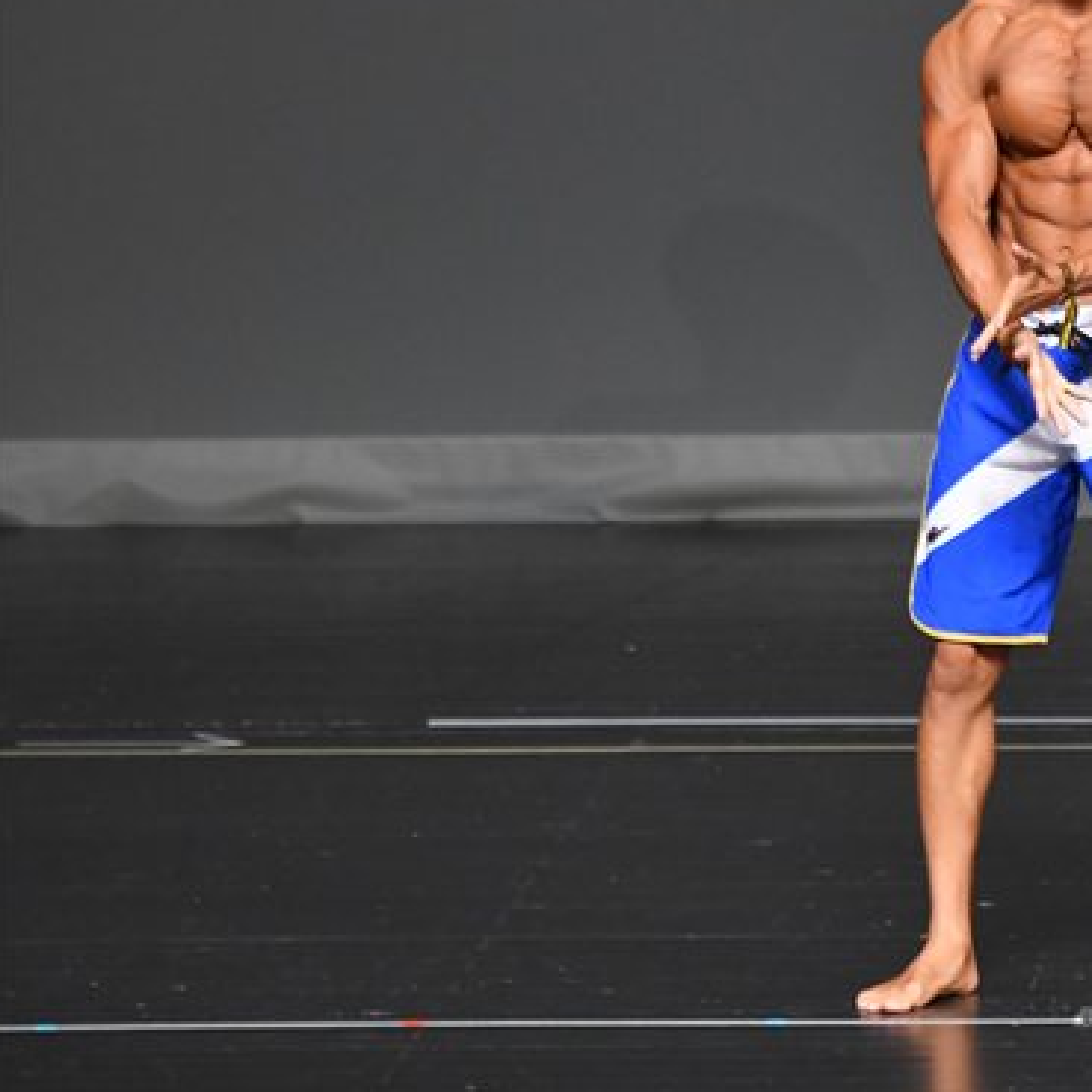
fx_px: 20058
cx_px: 1138
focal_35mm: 562
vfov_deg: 3.1
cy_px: 346
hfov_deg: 3.1
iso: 2500
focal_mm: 210
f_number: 5.6
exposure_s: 1/400
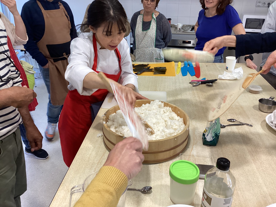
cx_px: 138
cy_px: 104
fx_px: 247
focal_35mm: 31
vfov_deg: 45.4
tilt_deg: -26.3
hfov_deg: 58.4
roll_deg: +0.1
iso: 125
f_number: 2.4
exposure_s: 1/50
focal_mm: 3.3
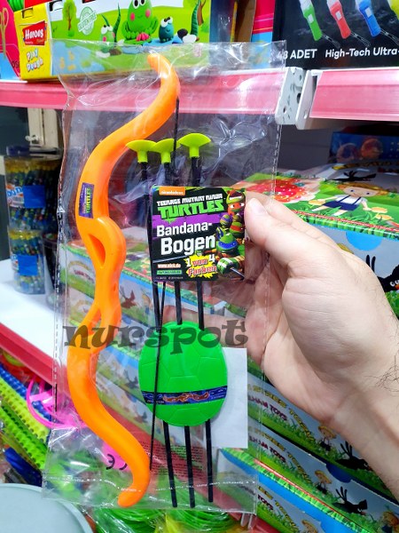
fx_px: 400
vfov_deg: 67.3
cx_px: 200
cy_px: 266
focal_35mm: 26
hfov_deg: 53.1
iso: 400
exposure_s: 1/50
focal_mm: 4.32
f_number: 2.4
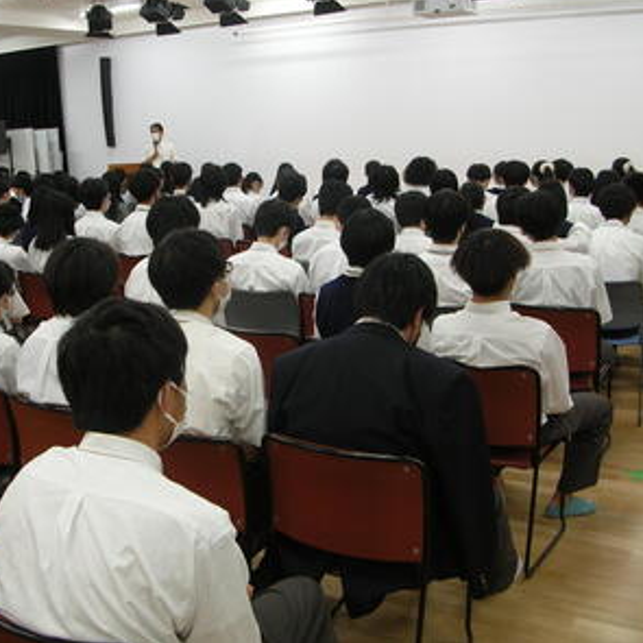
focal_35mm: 42
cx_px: 264
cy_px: 318
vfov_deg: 40.0
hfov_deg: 39.9
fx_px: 883
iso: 50
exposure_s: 1/17.4
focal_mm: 5.8
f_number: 2.8
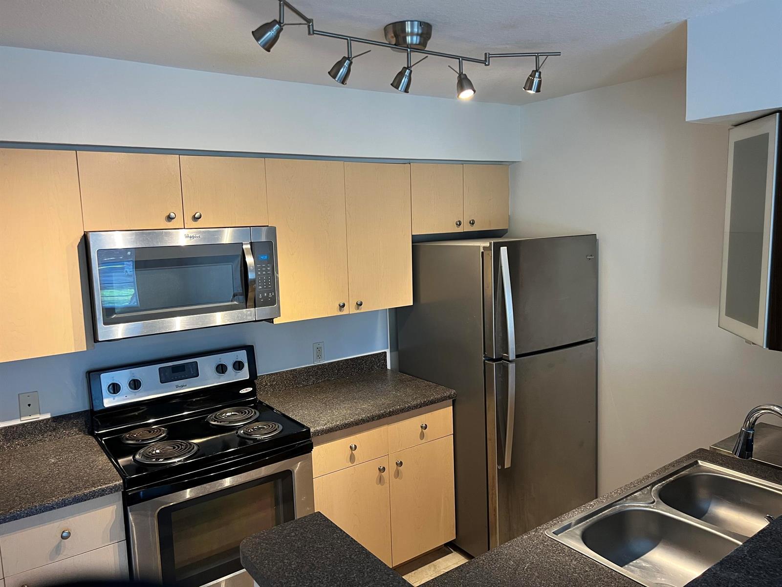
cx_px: 391
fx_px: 587
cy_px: 294
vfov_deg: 53.1
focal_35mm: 26
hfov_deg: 67.3
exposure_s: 1/60
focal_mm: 5.7
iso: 160
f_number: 1.5
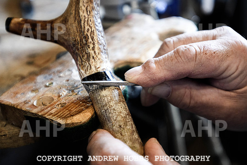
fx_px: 376
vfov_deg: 24.7
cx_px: 156
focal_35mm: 55
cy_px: 71
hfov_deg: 36.1
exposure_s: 1/80
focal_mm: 35
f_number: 2.8
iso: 640
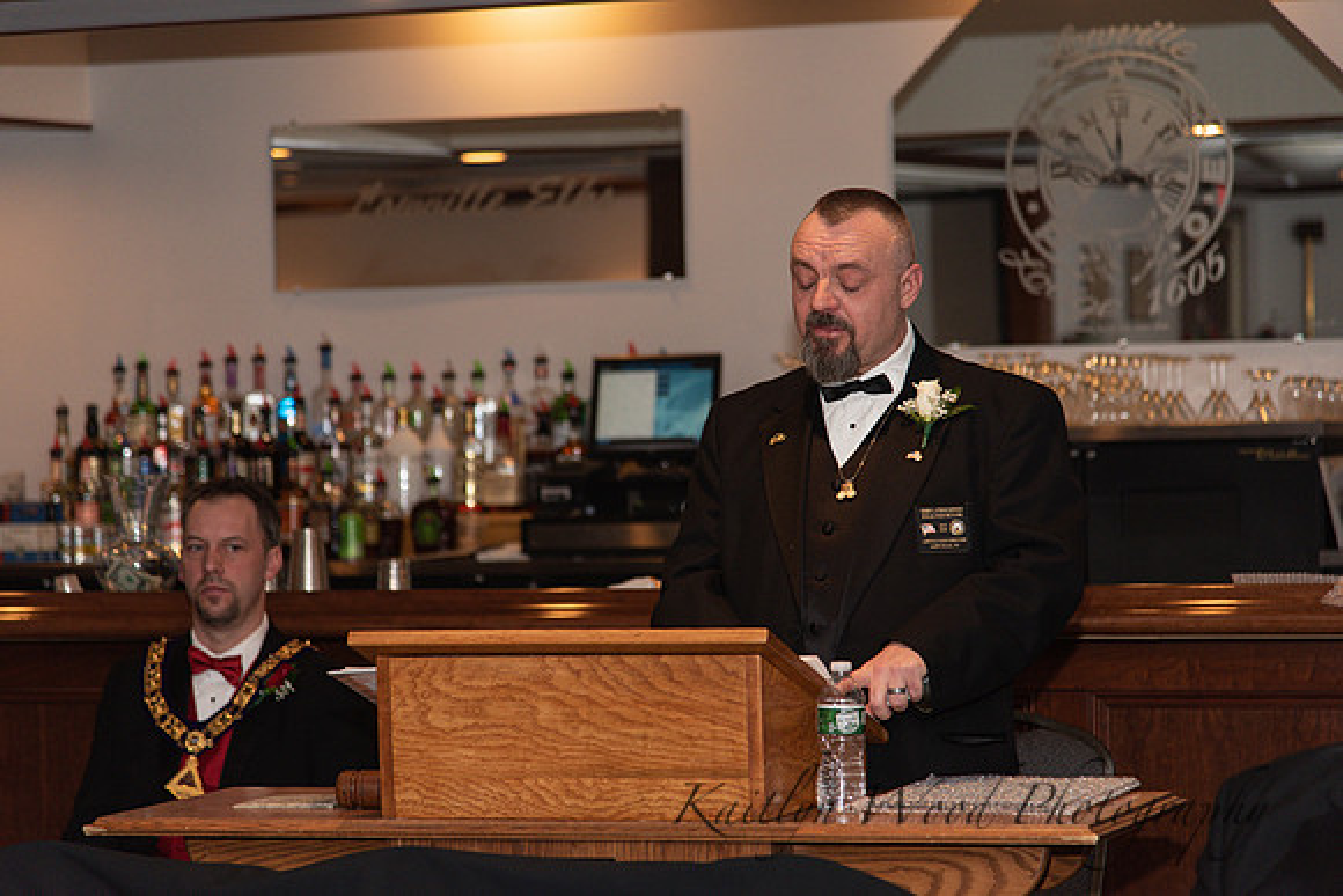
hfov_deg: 17.1
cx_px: 672
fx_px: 4478
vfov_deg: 11.4
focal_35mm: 120
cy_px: 448
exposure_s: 1/200
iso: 800
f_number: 4
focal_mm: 120
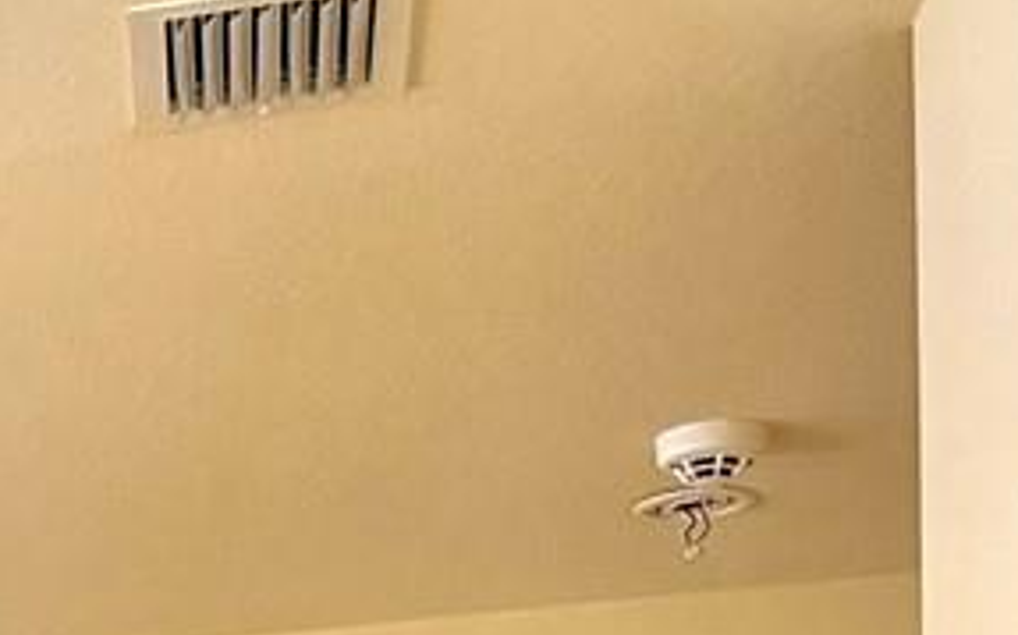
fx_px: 3937
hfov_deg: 12.3
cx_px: -1259
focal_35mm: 142
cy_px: 1699
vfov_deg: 8.2
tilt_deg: -0.5
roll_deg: +1.0
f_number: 1.78
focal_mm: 6.76
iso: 250
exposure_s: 1/60
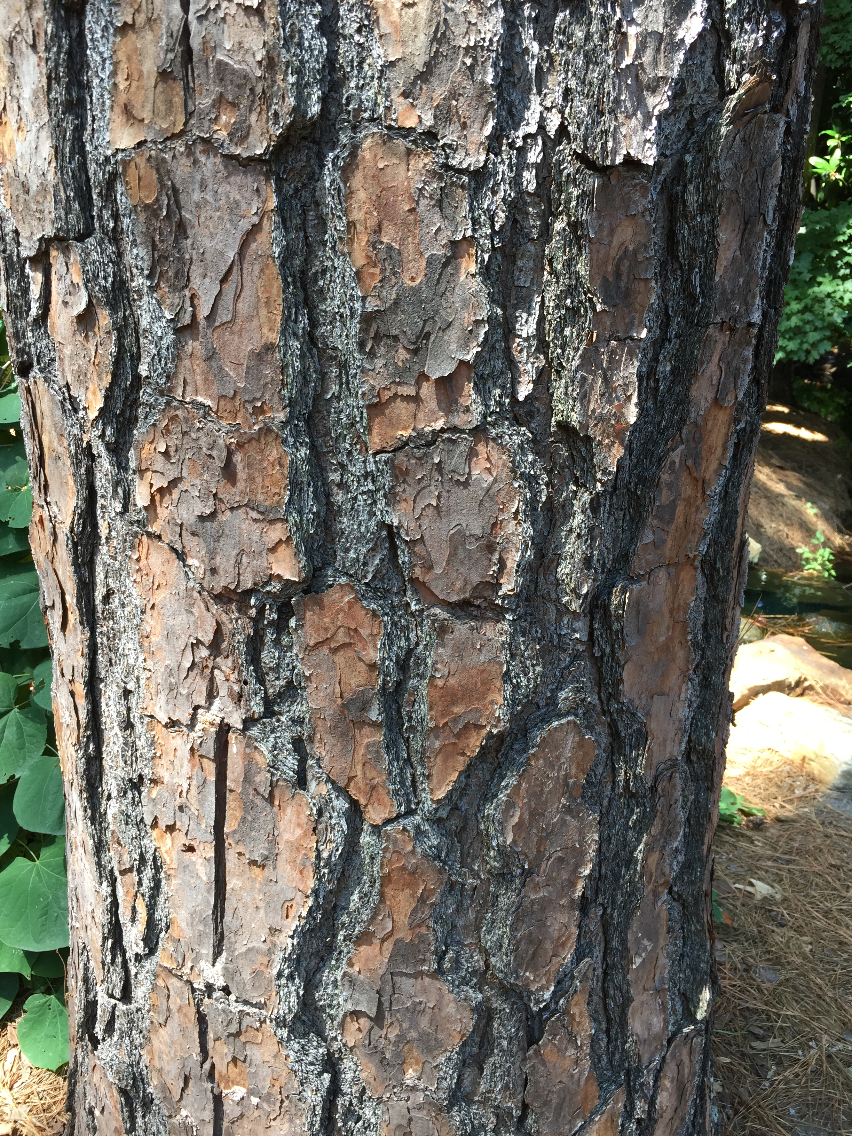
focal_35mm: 29
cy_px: 568
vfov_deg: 61.7
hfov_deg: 48.2
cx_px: 426
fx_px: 952
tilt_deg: -18.6
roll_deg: -2.3
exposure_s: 1/120
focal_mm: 4.15
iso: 40
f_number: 2.2
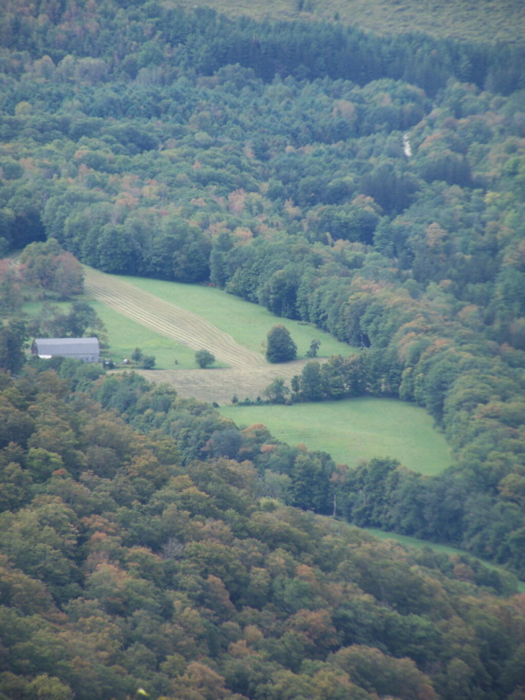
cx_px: 262
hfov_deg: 4.2
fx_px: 7218
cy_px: 350
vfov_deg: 5.6
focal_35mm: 357
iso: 100
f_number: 3.6
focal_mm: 59.2
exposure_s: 1/320
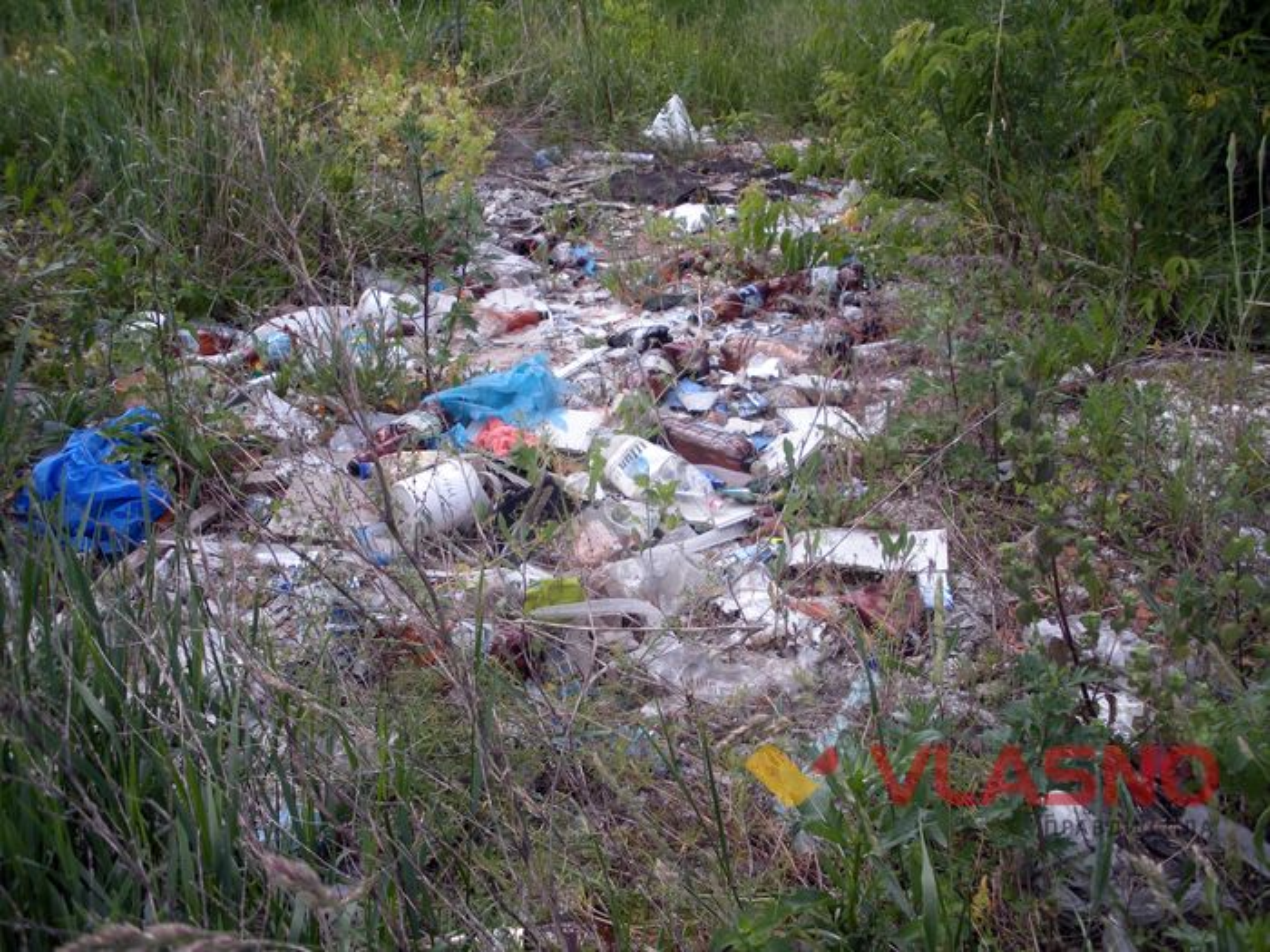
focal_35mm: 36
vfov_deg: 39.7
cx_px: 635
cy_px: 476
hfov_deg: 51.4
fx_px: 1321
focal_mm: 6.3
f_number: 3.5
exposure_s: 1/162
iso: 64
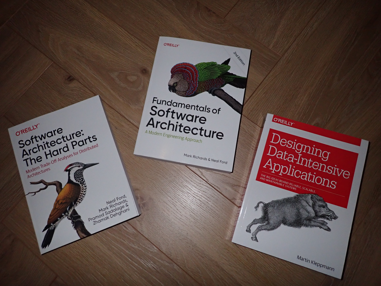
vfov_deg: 54.9
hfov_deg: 69.4
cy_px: 143
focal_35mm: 25
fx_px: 275
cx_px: 190
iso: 400
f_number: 5.6
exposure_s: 1/250
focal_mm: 4.5
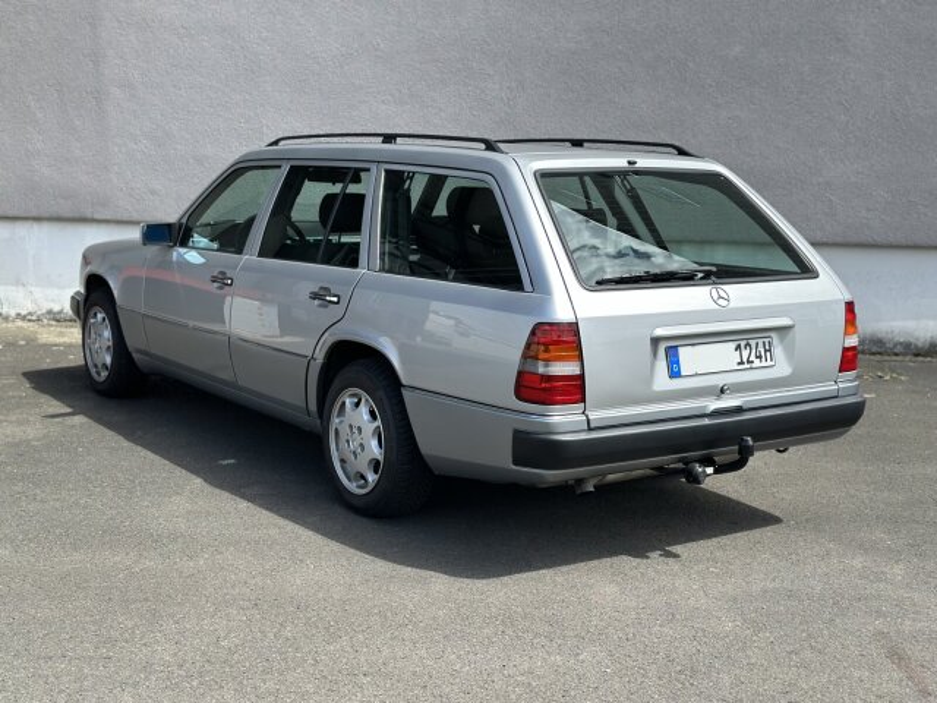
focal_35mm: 48
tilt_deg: -7.6
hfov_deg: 39.7
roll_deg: -1.8
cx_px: 468
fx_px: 1299
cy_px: 352
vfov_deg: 30.3
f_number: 1.78
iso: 100
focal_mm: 6.86
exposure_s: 1/2732
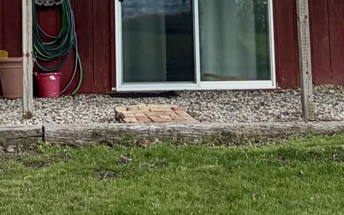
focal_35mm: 150
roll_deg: +0.7
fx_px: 1406
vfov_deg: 8.0
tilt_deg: +10.5
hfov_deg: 13.9
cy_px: -308
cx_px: 64
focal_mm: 5.96
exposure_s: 1/1135
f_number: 1.6
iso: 50
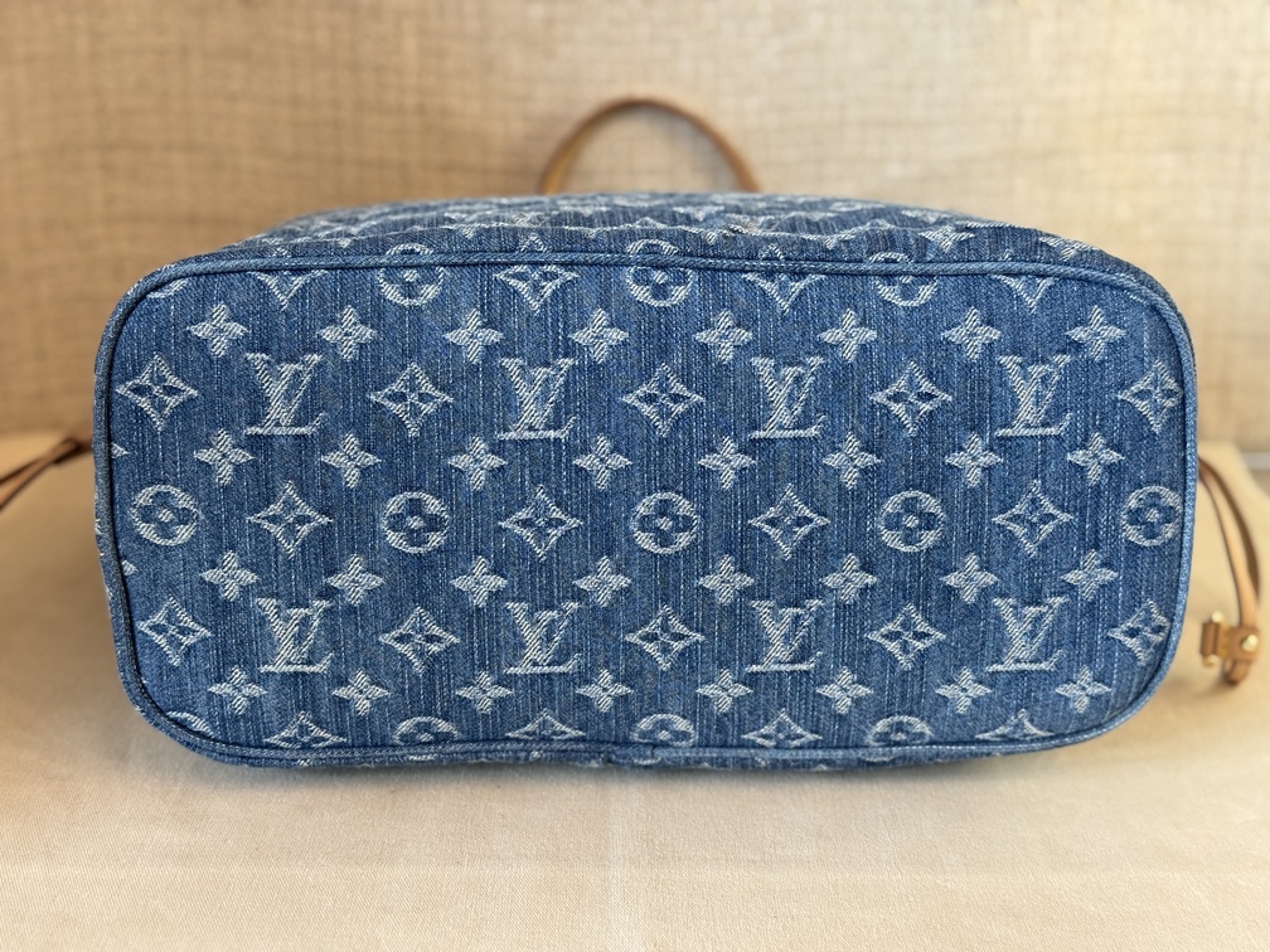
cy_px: 476
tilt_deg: -16.6
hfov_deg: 39.7
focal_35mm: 48
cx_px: 635
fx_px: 1761
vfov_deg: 30.3
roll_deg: -0.7
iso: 64
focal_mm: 6.76
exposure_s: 1/53
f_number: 1.78
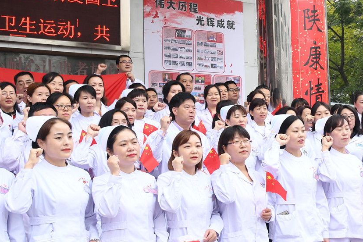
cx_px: 282
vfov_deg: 23.4
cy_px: 127
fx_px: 585
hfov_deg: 33.6
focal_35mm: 58
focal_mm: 16
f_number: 4.5
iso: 400
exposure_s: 1/200
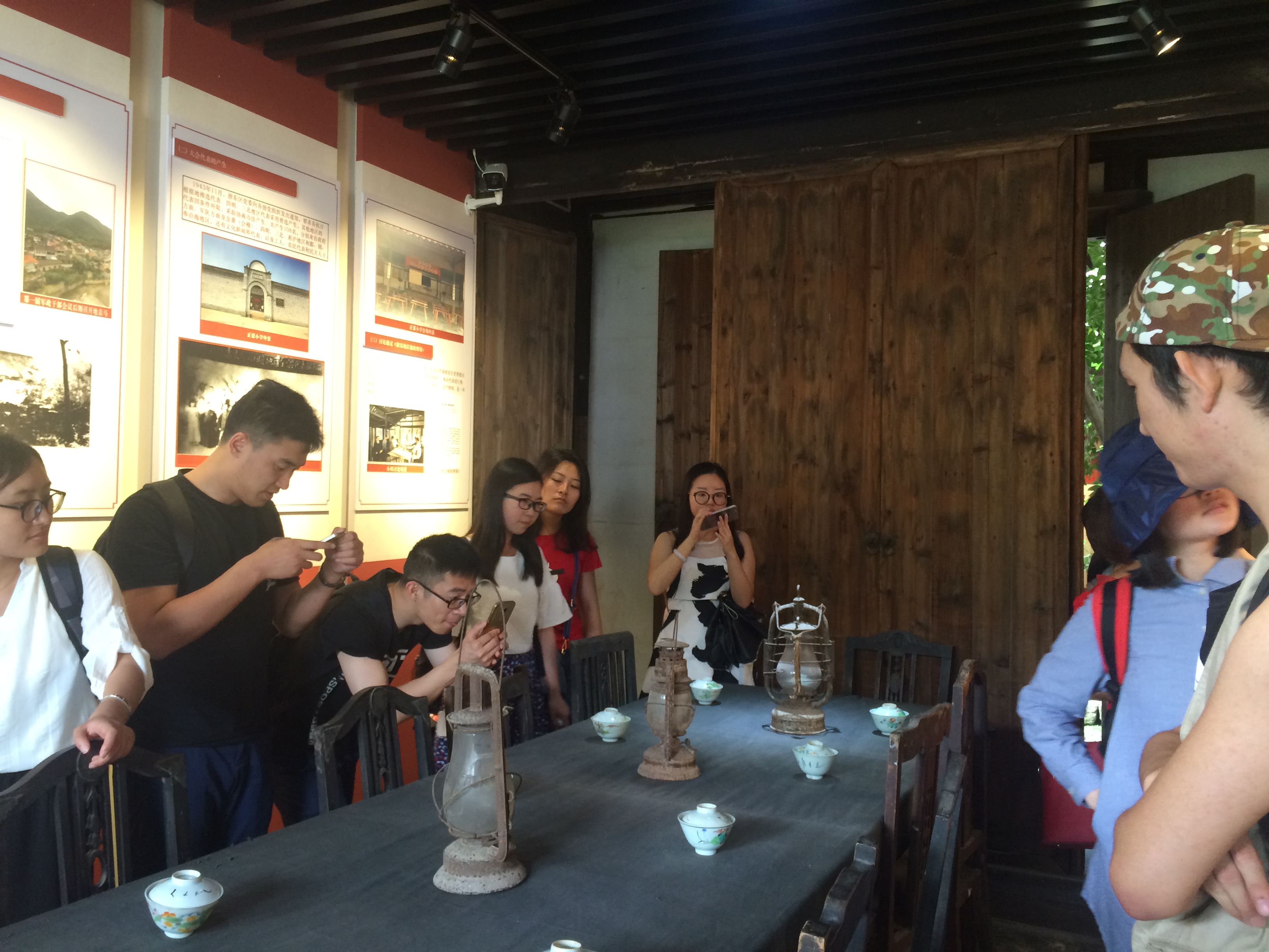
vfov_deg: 48.2
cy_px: 476
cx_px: 634
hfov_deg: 61.7
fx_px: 1063
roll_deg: -2.5
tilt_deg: -0.6
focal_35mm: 29
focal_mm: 4.15
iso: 125
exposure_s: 1/33
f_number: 2.2
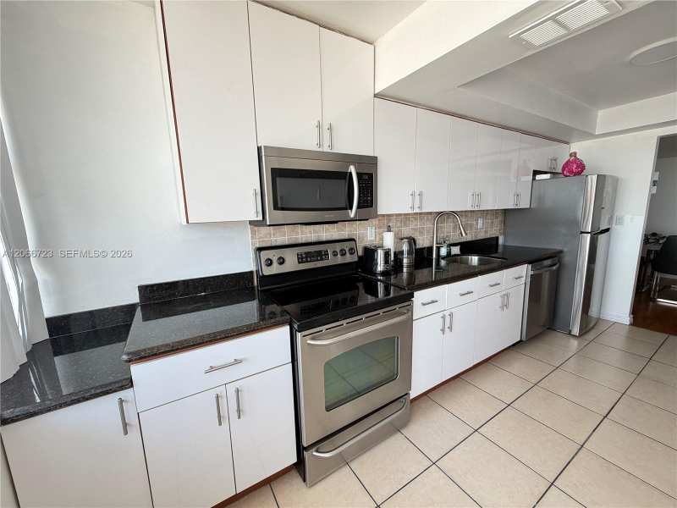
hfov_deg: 102.1
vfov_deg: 85.7
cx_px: 338
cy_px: 254
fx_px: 274
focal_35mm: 14
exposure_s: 1/121
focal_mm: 2.22
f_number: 2.2
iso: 160
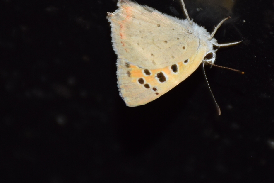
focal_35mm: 305
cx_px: 173
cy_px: 62
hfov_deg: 6.8
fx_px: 2321
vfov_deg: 4.5
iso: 320
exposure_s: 1/200
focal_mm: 140
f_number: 5.6
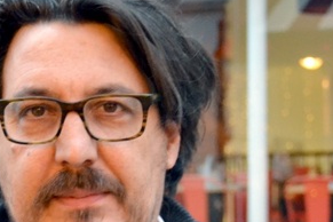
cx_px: 82
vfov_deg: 11.8
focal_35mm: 115
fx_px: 1066
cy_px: 179
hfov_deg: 17.7
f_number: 4.2
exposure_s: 1/25
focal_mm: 31
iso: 3200
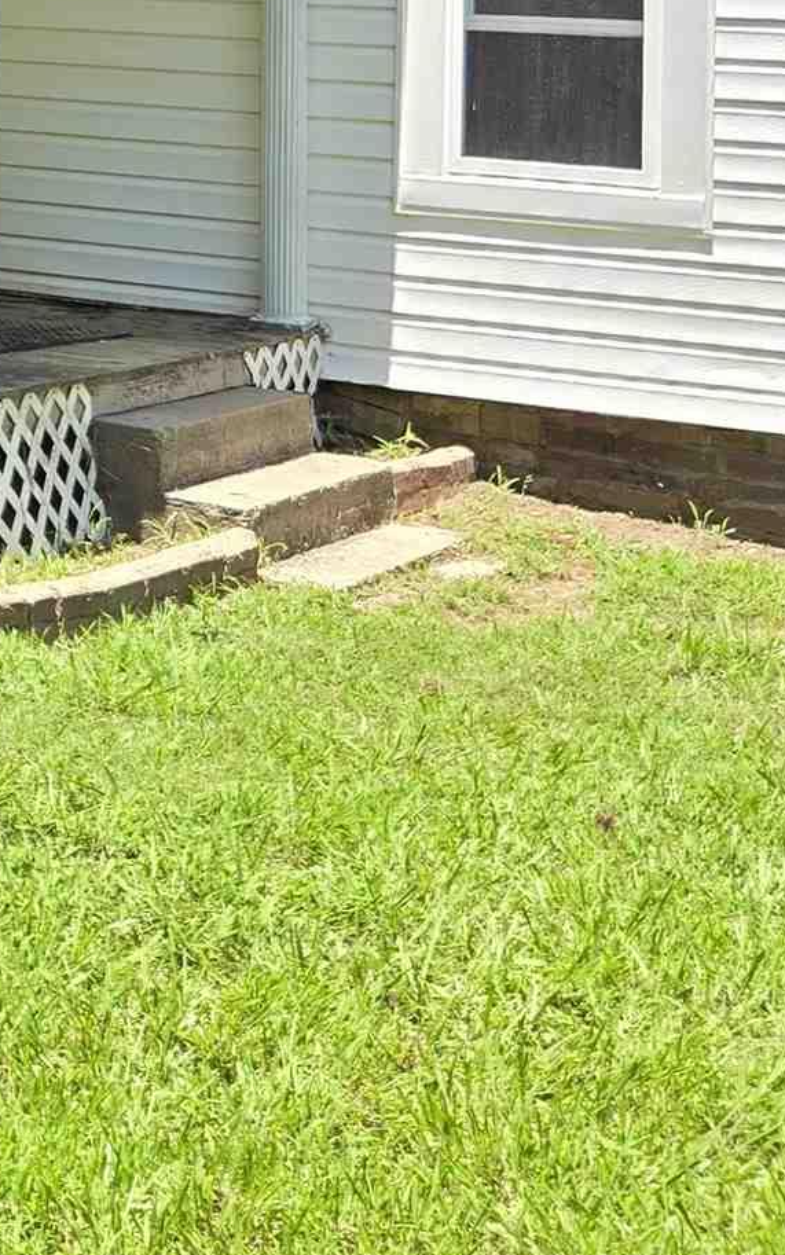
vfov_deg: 23.3
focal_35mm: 82
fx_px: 2806
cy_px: -198
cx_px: -483
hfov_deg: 14.6
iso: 25
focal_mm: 5.4
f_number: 1.8
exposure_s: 1/707
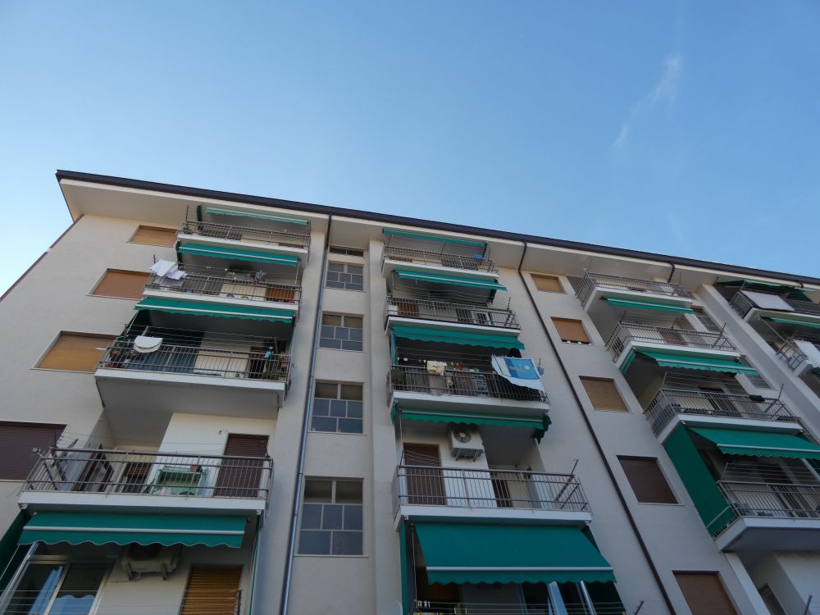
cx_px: 410
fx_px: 474
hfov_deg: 81.7
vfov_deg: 66.0
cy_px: 308
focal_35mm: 20
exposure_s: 1/500
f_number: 2.8
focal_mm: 3.6
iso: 80
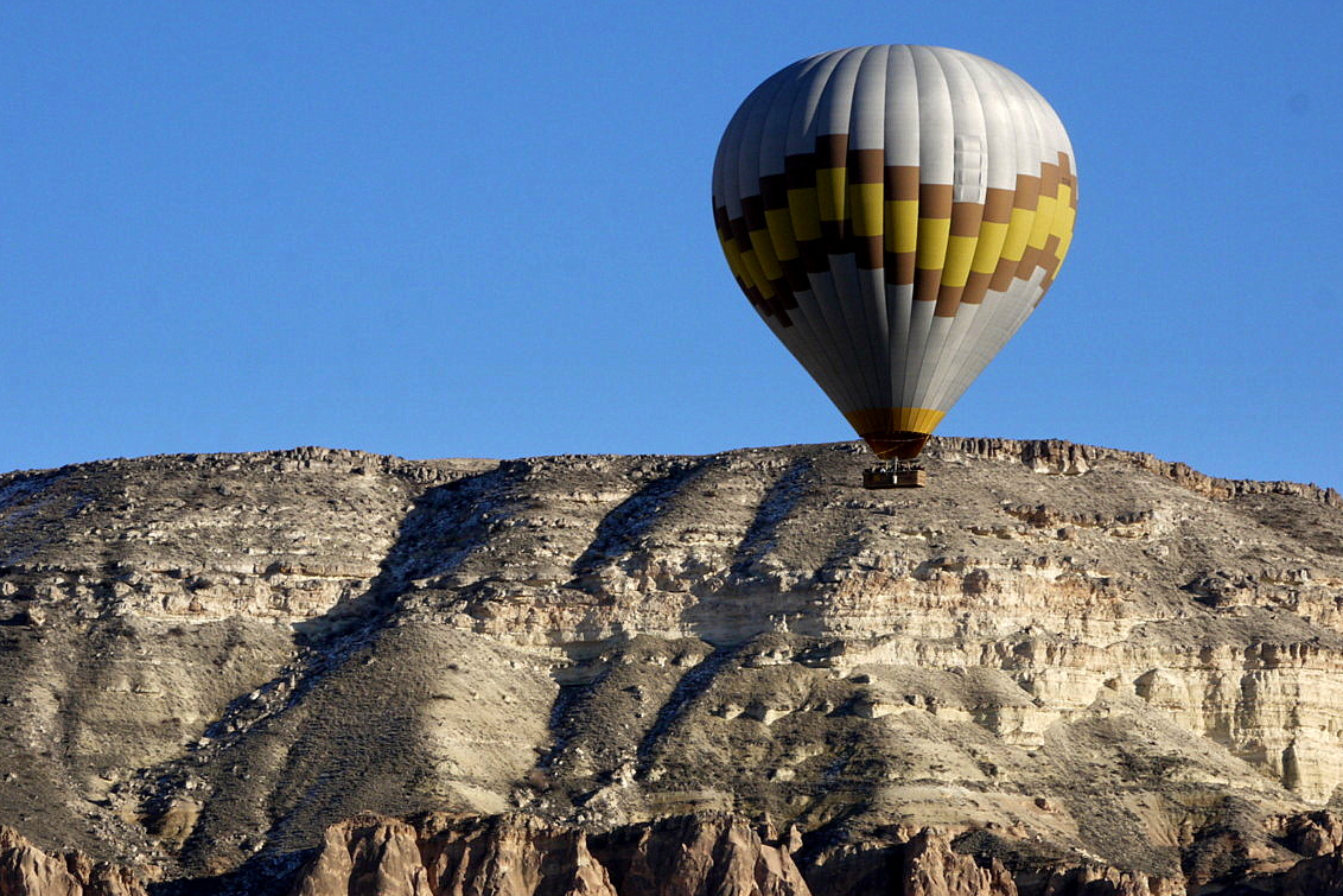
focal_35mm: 214
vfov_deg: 6.4
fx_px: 7984
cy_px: 481
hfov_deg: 9.6
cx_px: 751
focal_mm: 91
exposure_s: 1/125
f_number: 22
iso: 250
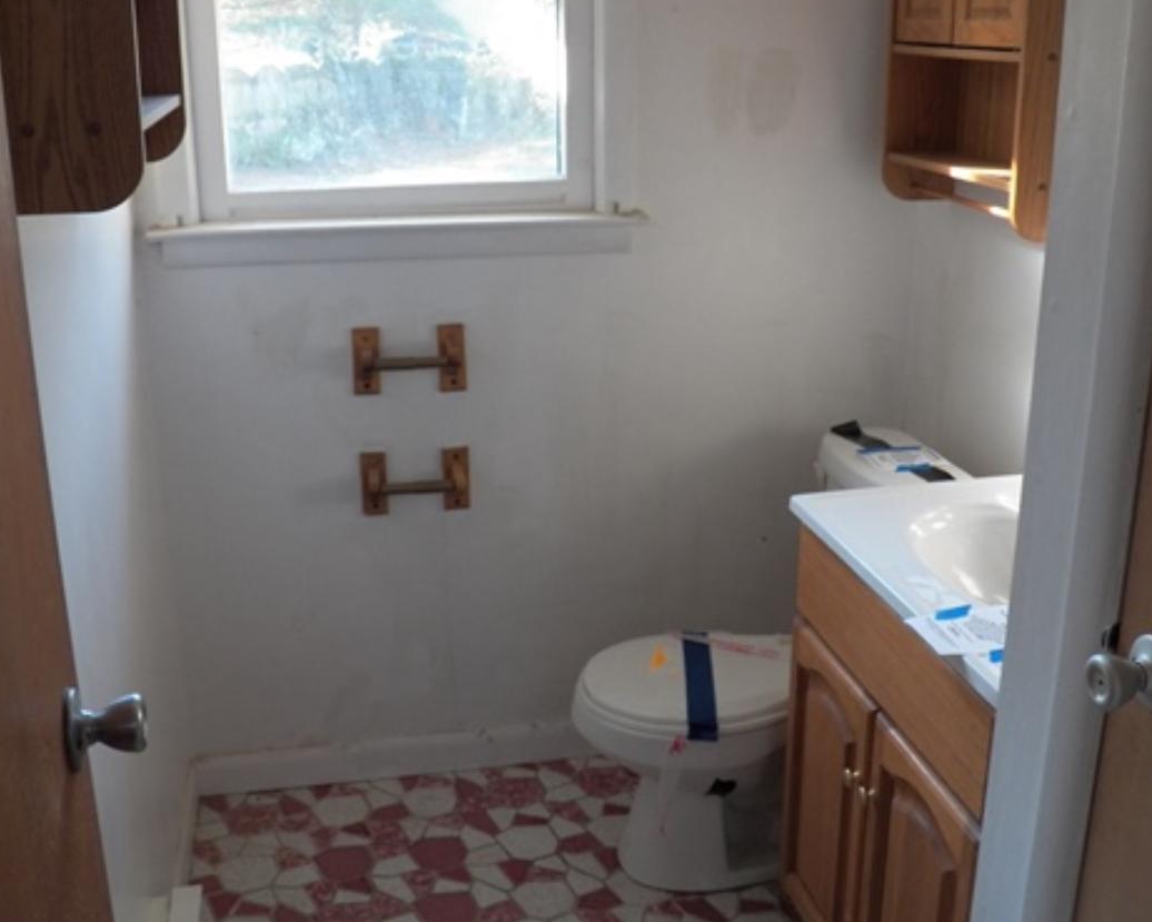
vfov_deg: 39.1
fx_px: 1296
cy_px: 397
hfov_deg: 47.9
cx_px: 632
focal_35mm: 38
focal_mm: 4.9
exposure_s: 1/80
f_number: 2.8
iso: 125
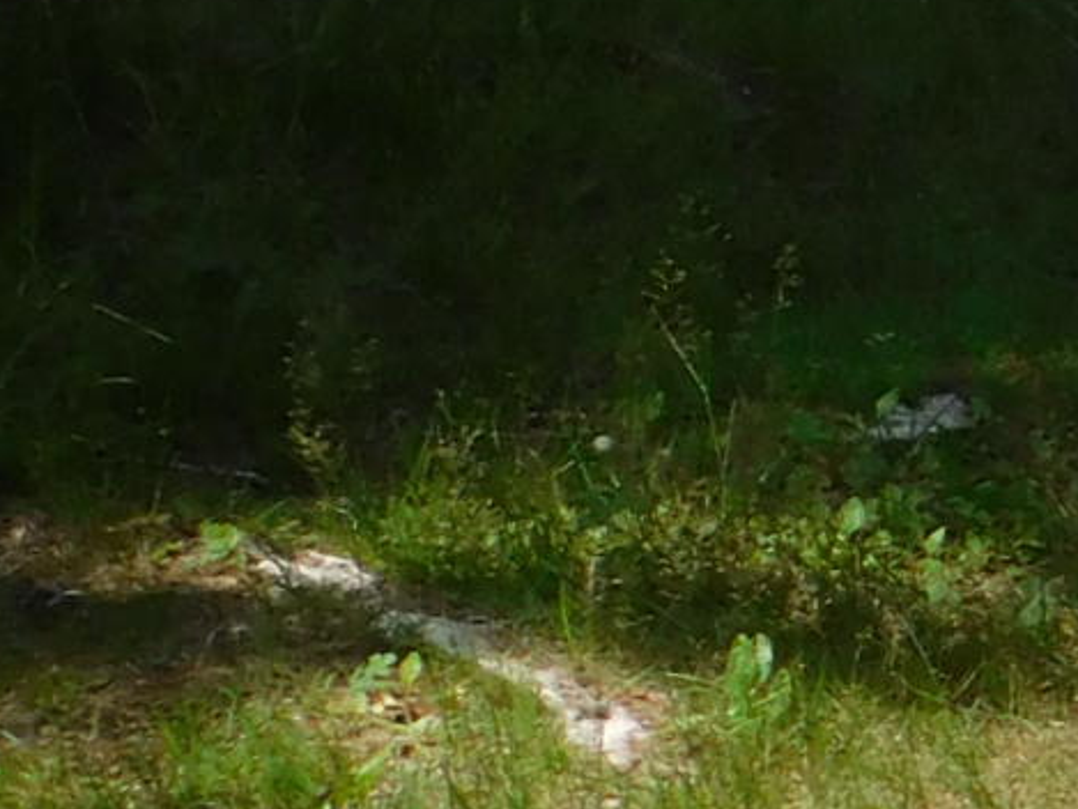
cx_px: 2802
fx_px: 8971
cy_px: 51
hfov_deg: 6.5
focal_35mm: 288
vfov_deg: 5.2
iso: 125
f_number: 3.7
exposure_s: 1/800
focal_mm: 8
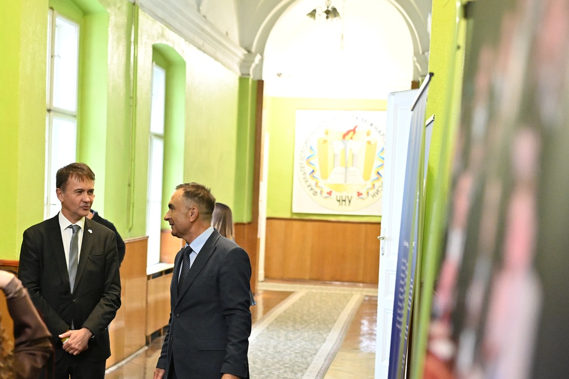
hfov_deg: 33.7
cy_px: 281
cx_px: 206
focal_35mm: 59
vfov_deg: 22.8
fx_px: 932
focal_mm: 35
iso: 6400
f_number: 2.2
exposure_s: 1/100
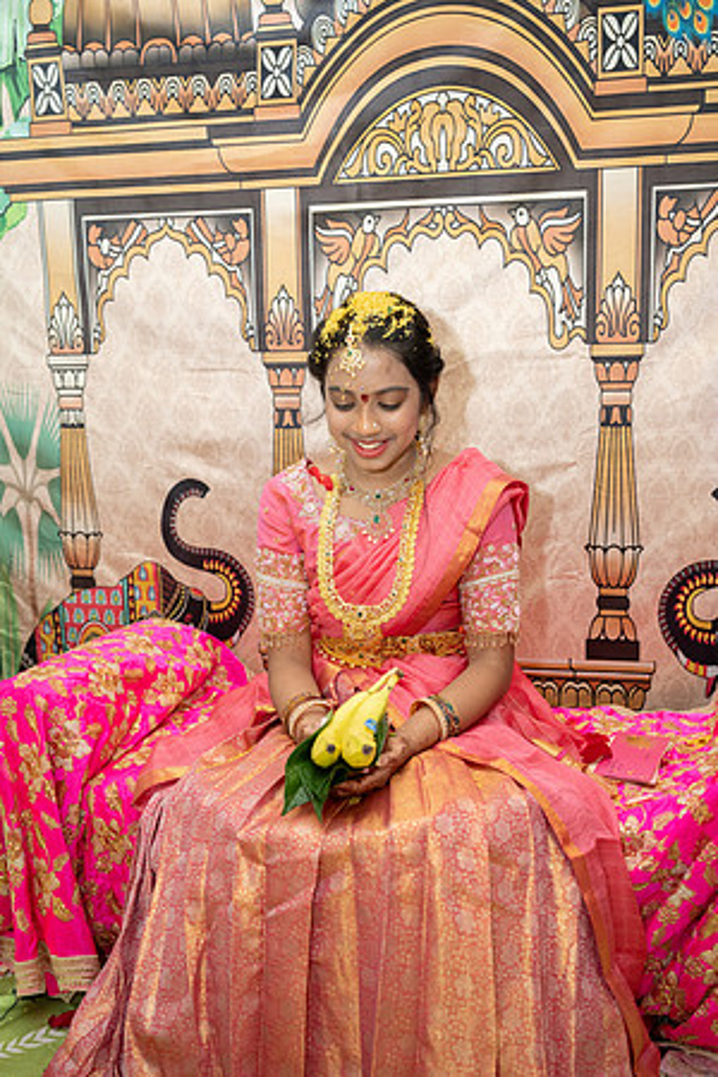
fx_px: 1077
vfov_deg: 53.1
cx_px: 359
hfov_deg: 36.9
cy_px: 538
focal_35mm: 36
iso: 1000
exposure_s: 1/160
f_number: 4
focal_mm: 36
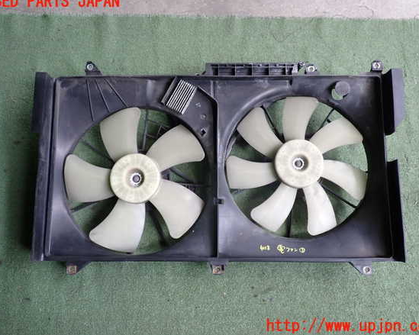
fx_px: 397
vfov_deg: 45.8
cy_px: 164
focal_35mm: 32
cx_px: 210
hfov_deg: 55.7
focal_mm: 5.4
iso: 200
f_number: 2.3
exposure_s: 1/80
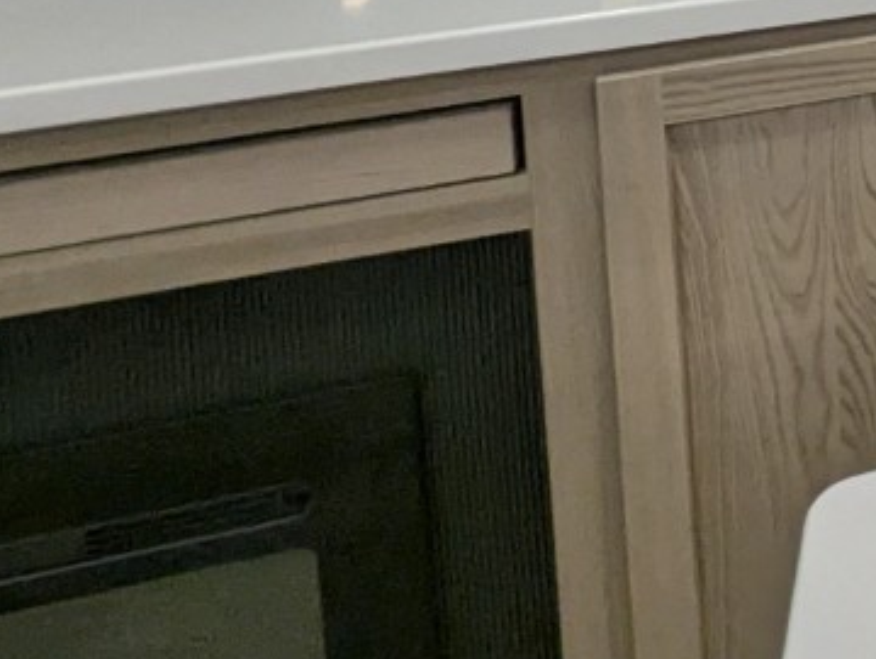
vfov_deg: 18.7
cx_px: 1629
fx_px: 1571
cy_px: -508
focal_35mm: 62
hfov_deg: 20.4
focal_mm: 2.35
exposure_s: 1/69.9
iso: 181
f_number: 2.2
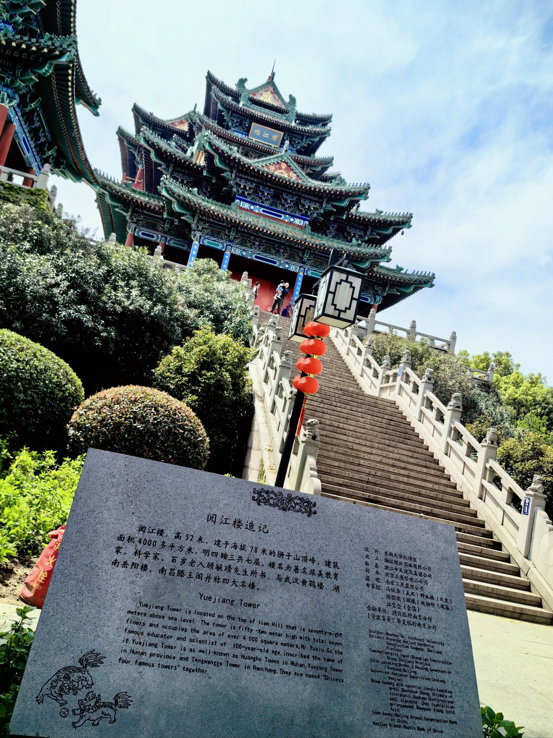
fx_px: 575
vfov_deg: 65.3
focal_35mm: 27
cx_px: 276
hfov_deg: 51.4
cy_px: 369
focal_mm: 5.75
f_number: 1.4
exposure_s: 1/3333
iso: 50
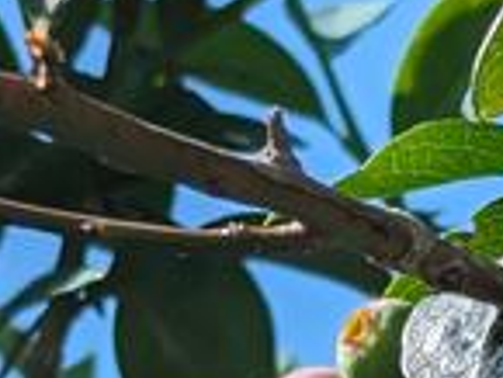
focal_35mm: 307
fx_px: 4465
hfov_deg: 6.4
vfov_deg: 4.8
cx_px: 434
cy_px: 643
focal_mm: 6.81
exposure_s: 1/1381
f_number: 1.85
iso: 42
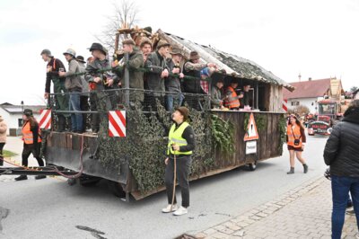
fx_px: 299
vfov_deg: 43.5
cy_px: 120
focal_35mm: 30
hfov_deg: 62.0
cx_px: 180
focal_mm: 30
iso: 2500
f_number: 9
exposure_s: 1/250
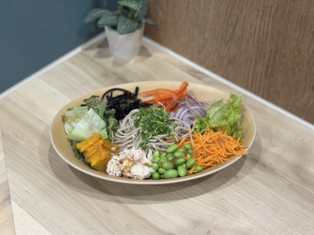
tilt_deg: -45.7
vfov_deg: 30.3
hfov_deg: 39.7
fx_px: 435
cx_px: 157
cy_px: 118
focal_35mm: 48
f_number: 1.78
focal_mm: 6.86
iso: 80
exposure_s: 1/50
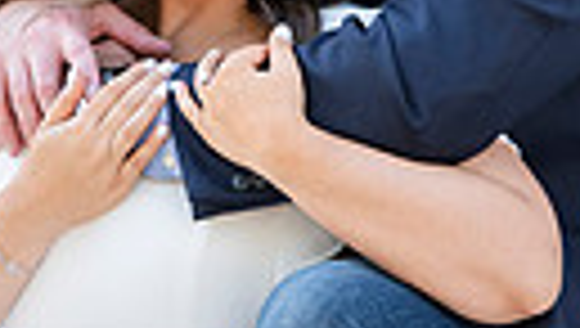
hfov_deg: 3.9
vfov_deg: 2.2
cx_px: 324
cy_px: -72
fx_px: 8425
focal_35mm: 547
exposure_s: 1/1000
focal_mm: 150
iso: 400
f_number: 3.5
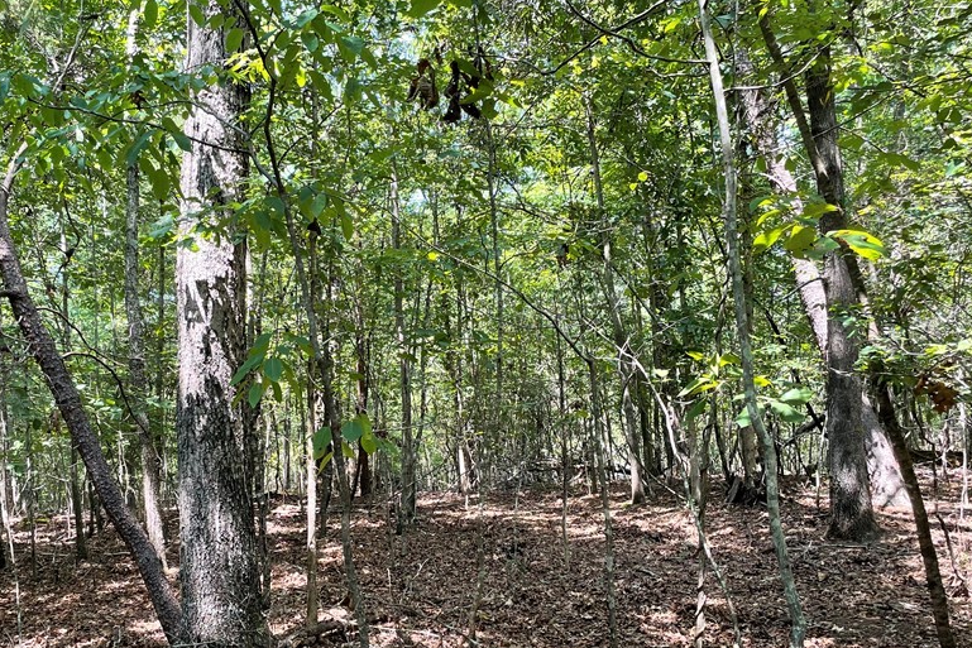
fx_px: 972
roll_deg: +2.3
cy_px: 422
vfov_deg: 36.6
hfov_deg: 52.7
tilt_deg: +1.2
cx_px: 382
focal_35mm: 36
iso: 32
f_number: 1.6
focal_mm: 4.2
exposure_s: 1/137
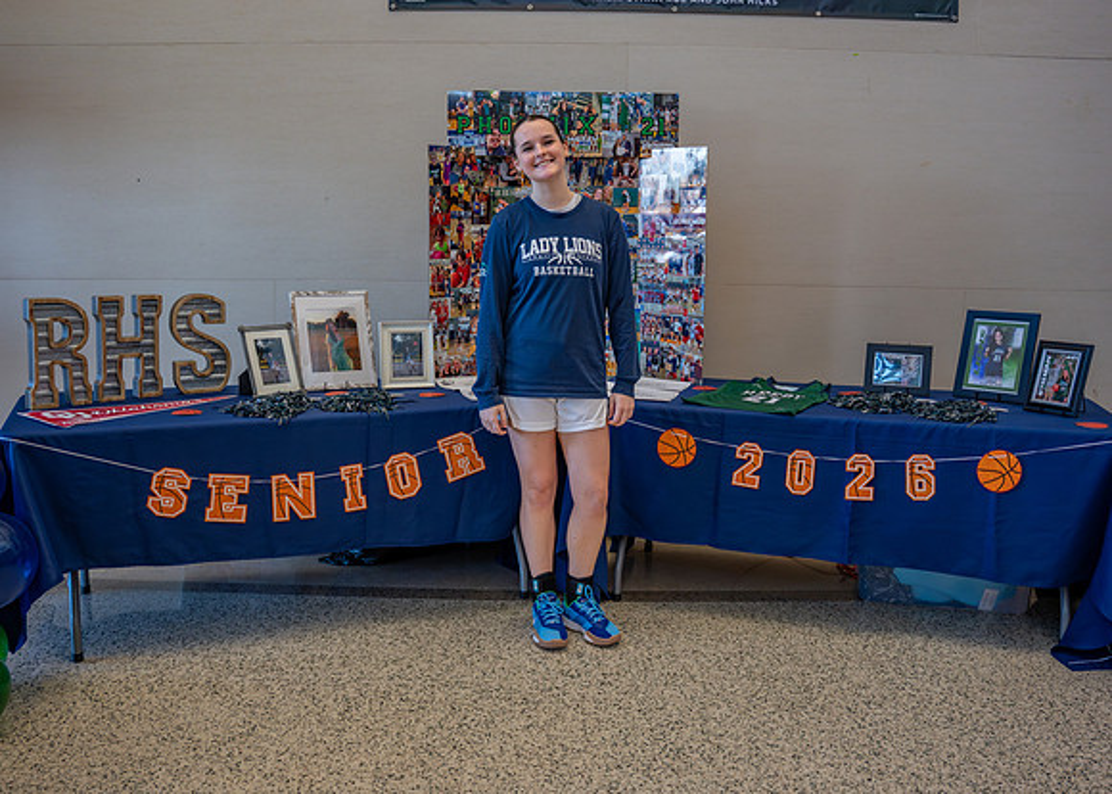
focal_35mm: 29
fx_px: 930
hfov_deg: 61.7
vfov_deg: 46.2
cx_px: 555
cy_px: 366
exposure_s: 1/320
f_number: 2.8
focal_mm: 24
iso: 1000
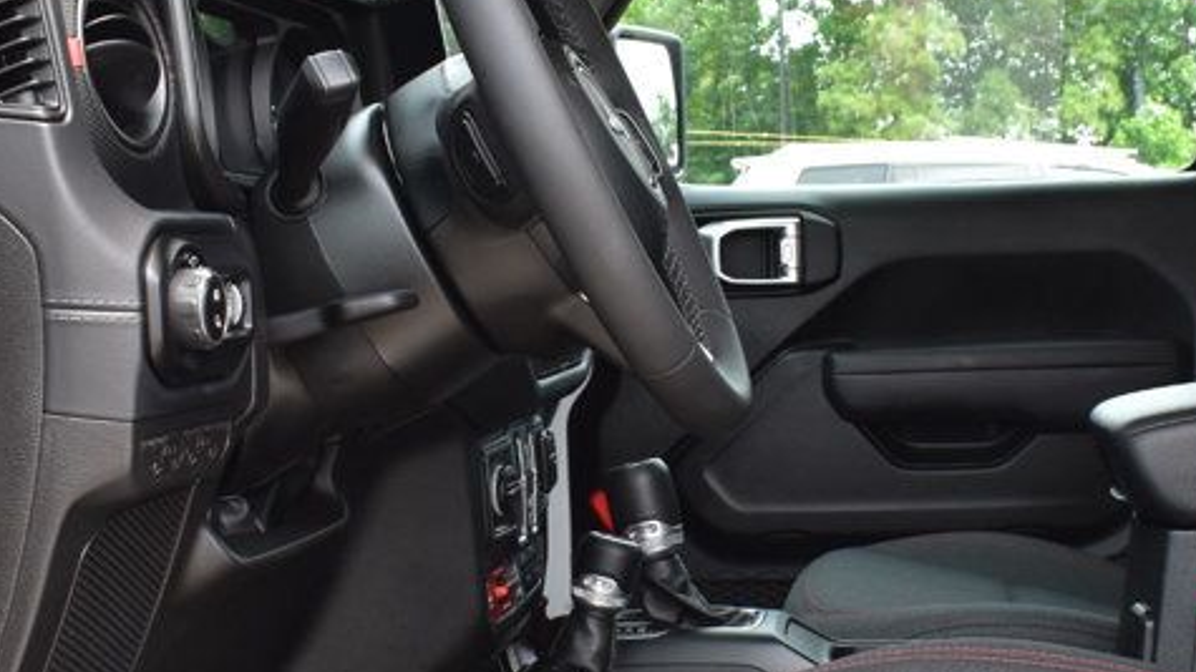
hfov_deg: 34.3
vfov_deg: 19.6
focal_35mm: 61
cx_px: 710
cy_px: 461
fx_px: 1934
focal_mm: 18
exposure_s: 1/100
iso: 400
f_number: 9
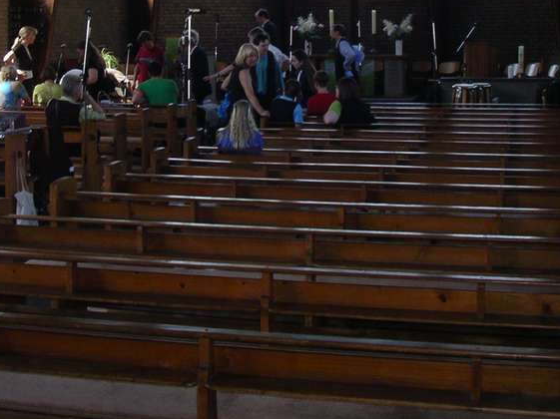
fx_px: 1067
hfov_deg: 29.4
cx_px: 265
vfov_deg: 21.8
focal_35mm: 66
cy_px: 62
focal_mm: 5.7
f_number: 2.8
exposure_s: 1/60
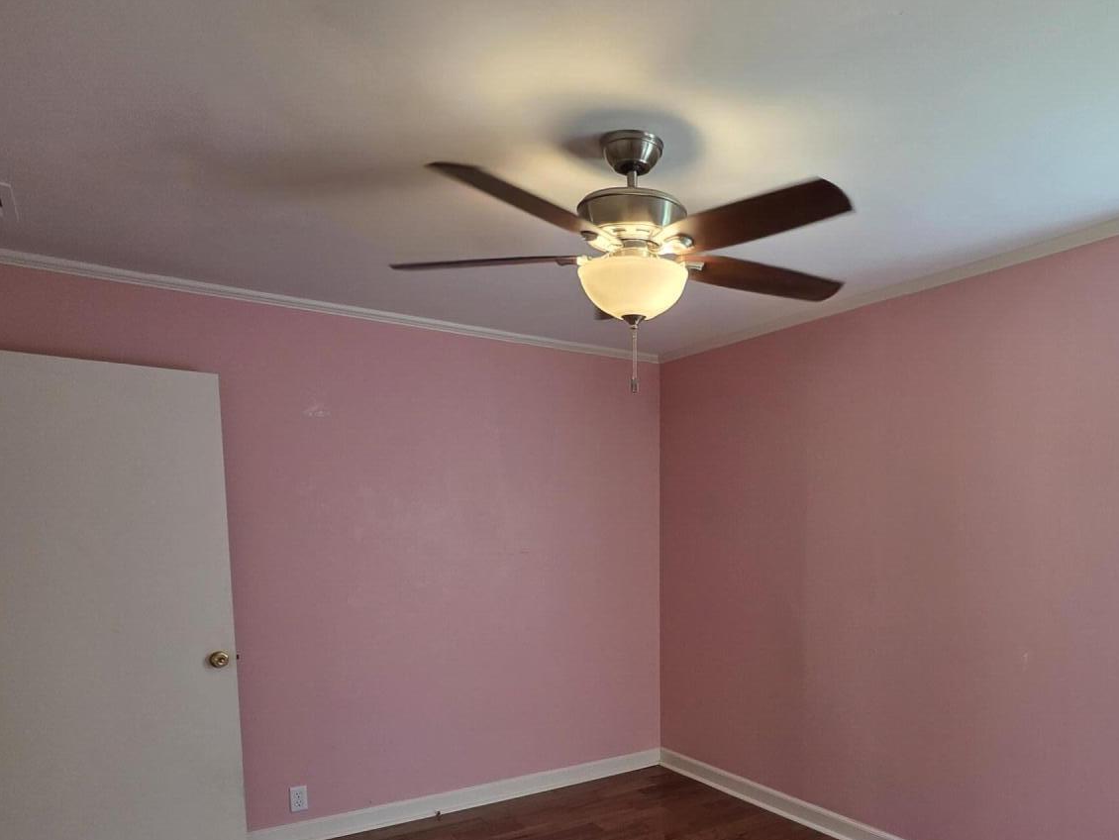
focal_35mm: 23
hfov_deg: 72.6
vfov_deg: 56.4
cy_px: 615
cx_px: 704
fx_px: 744
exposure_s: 1/120
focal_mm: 2.2
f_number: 1.9
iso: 100
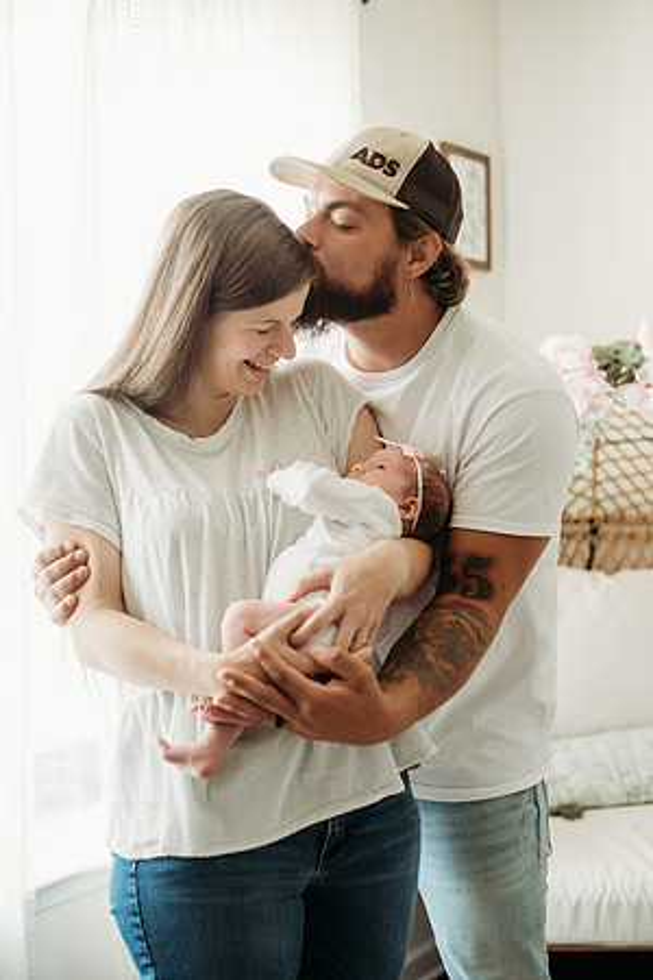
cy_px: 490
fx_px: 1360
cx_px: 326
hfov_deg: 27.0
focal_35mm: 50
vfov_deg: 39.6
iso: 800
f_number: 2.5
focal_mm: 50
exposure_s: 1/200
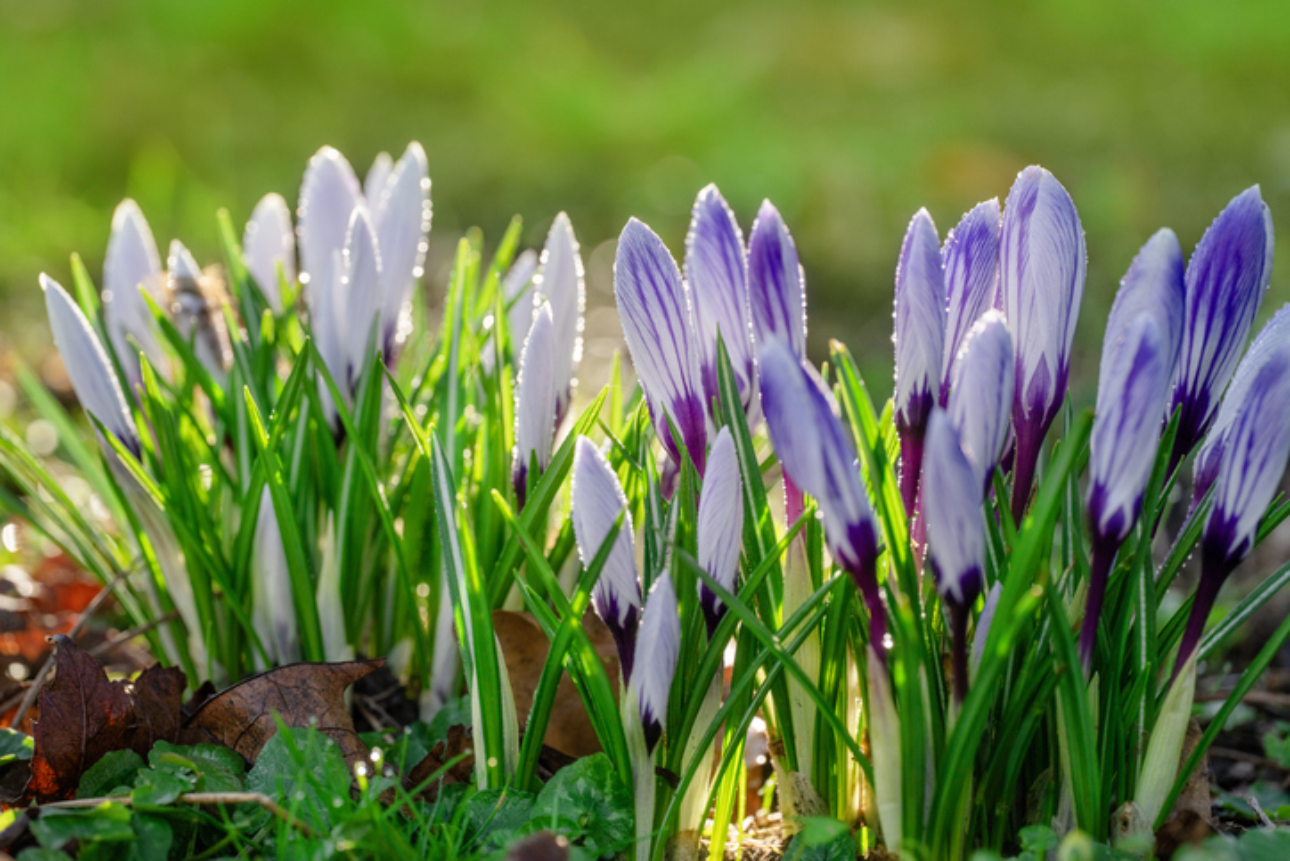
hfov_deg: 19.5
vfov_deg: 13.0
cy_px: 430
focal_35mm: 105
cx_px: 645
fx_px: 3763
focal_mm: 105
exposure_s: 1/1000
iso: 250
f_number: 4
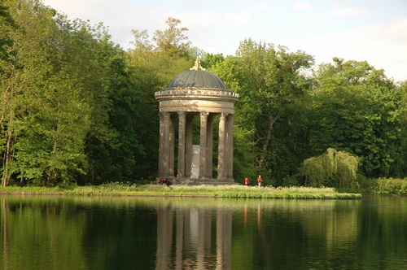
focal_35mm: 105
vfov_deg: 13.0
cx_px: 204
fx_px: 1186
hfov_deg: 19.5
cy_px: 135
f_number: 7.1
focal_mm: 70
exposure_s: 1/200
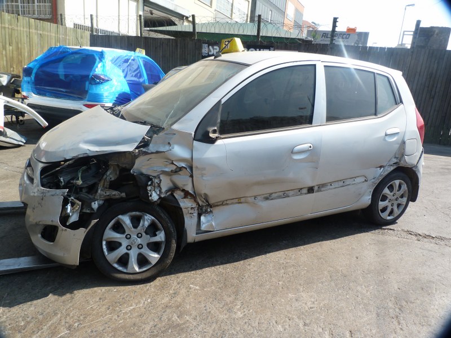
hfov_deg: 69.4
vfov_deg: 54.9
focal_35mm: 25
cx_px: 226
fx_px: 326
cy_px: 169
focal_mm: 4.5
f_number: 4
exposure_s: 1/250
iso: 80
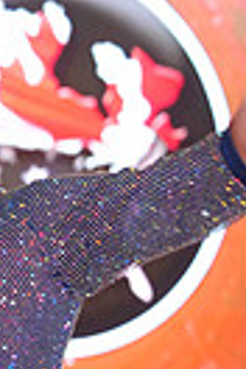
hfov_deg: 2.1
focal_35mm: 661
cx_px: -211
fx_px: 6775
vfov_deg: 3.1
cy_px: 676
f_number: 4.5
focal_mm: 151
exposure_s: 1/100
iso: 1250
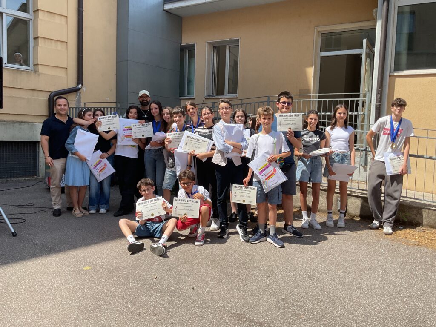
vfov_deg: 48.2
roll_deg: -1.5
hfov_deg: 61.7
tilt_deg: -4.2
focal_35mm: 29
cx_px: 218
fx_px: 365
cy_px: 164
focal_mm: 3
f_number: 1.8
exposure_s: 1/1035
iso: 16
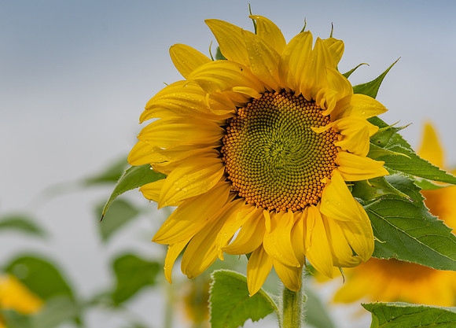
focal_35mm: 177
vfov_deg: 8.2
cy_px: 157
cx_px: 193
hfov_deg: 11.3
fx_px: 2299
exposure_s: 1/25
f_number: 10
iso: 200
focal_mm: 105
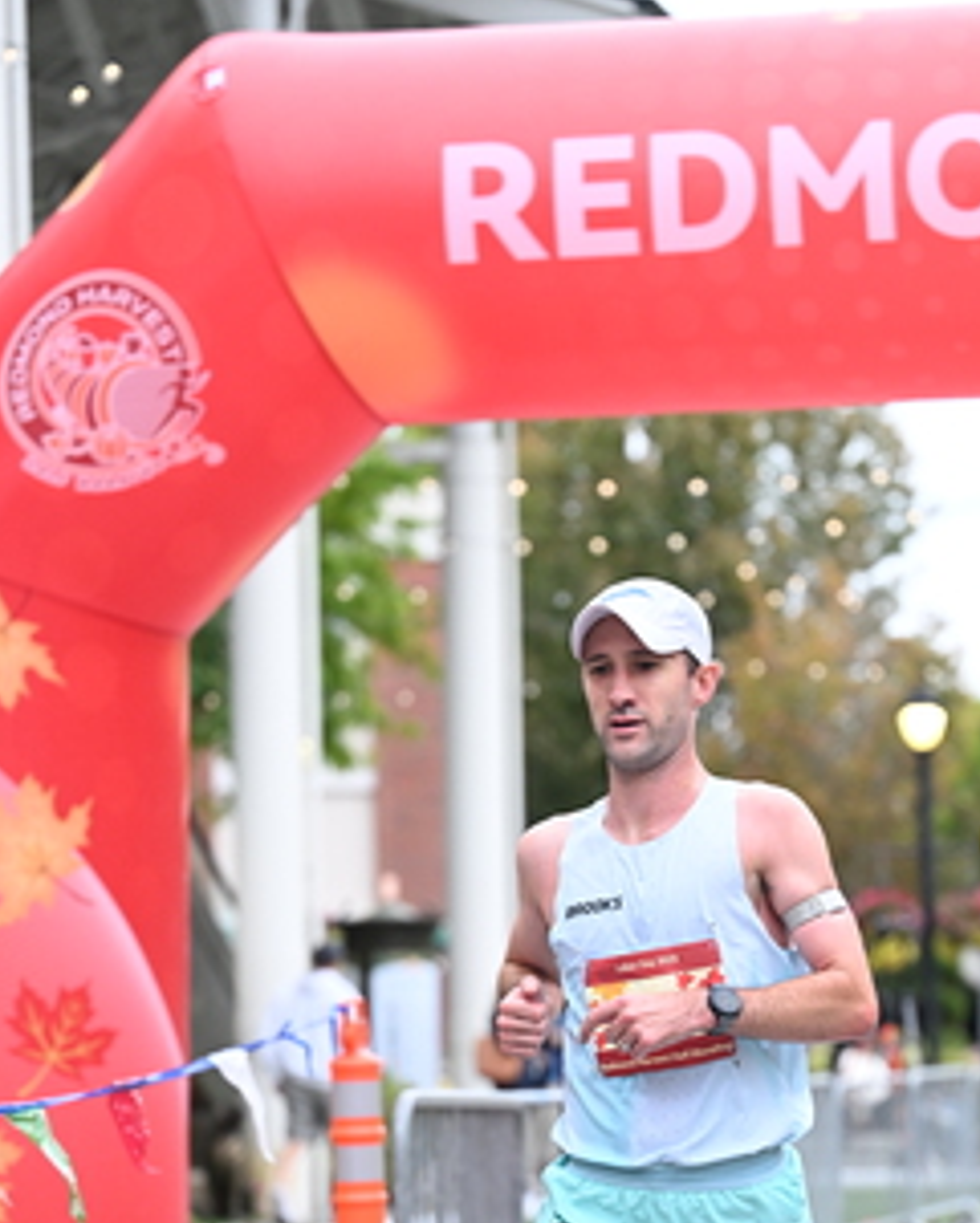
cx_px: 734
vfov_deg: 13.8
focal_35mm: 139
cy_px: 959
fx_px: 5037
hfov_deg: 11.1
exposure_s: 1/640
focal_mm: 81
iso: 1250
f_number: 2.8
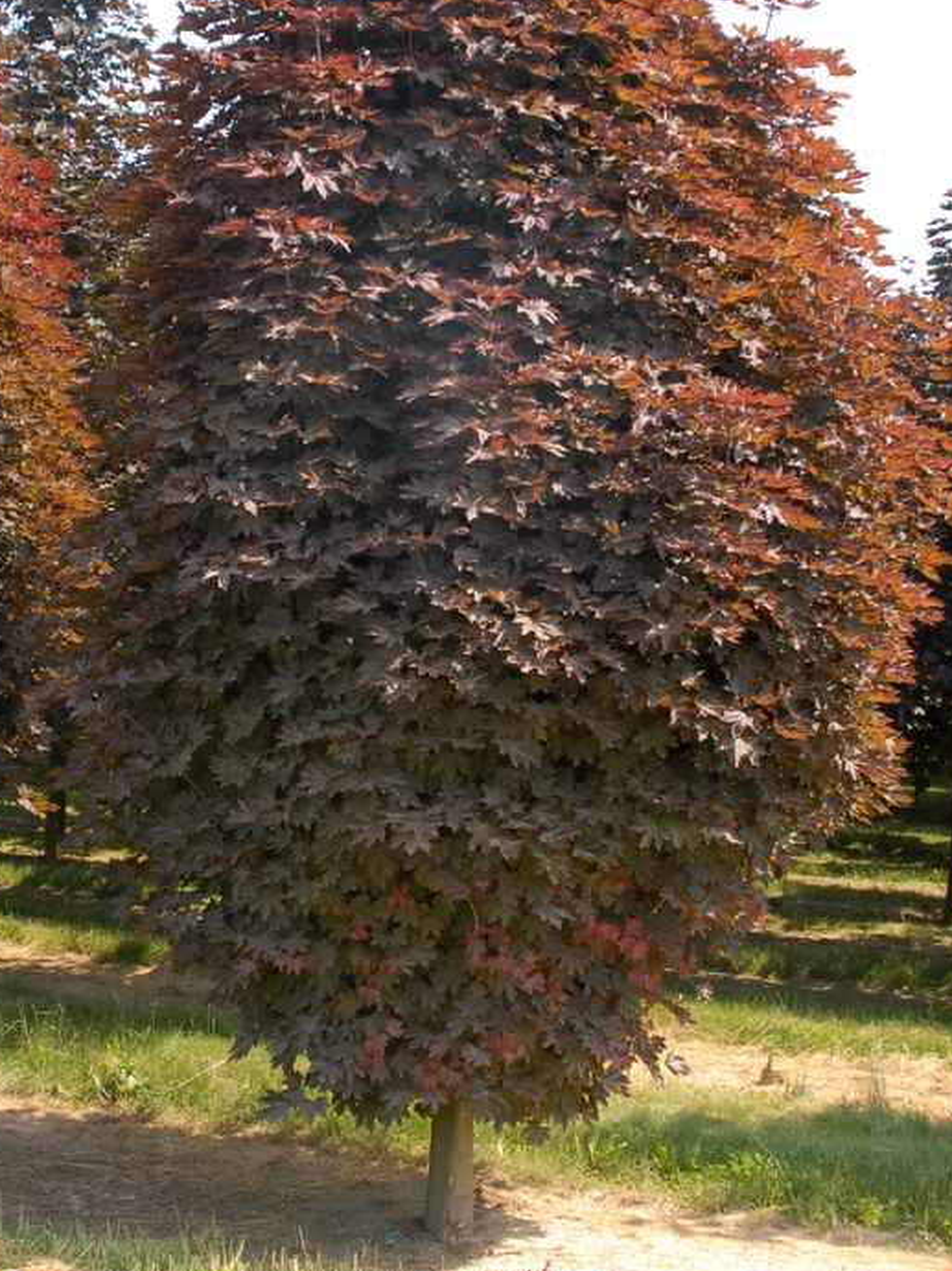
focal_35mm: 60
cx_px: 397
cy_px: 562
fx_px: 2202
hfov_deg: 24.4
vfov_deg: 32.2
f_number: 7.1
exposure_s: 1/200
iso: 400
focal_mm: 28
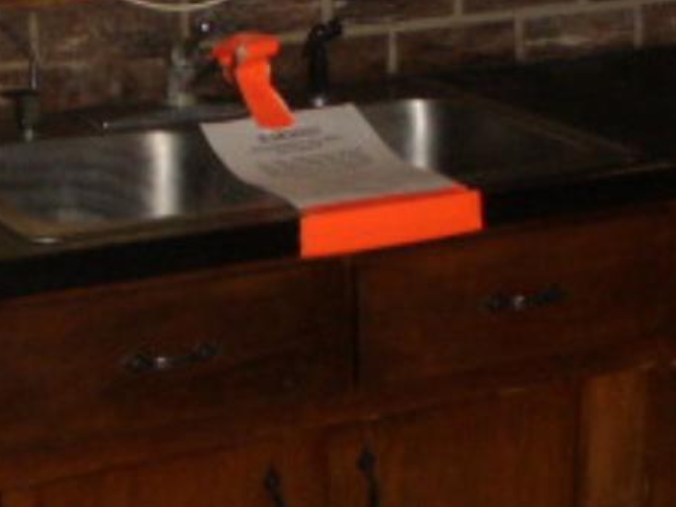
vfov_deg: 12.8
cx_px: 355
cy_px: 229
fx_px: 2265
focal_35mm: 116
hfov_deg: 17.0
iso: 160
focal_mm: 6.3
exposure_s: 1/30
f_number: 3.1
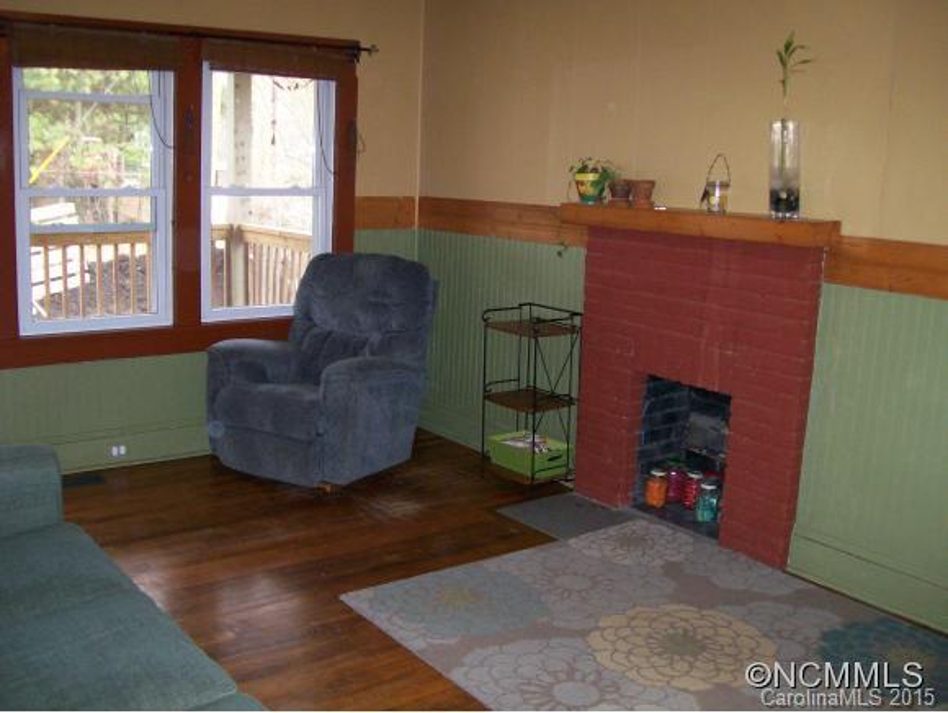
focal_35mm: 36
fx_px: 987
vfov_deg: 39.7
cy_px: 356
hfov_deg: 51.3
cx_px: 474
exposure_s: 1/64
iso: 140
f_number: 2.7
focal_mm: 6
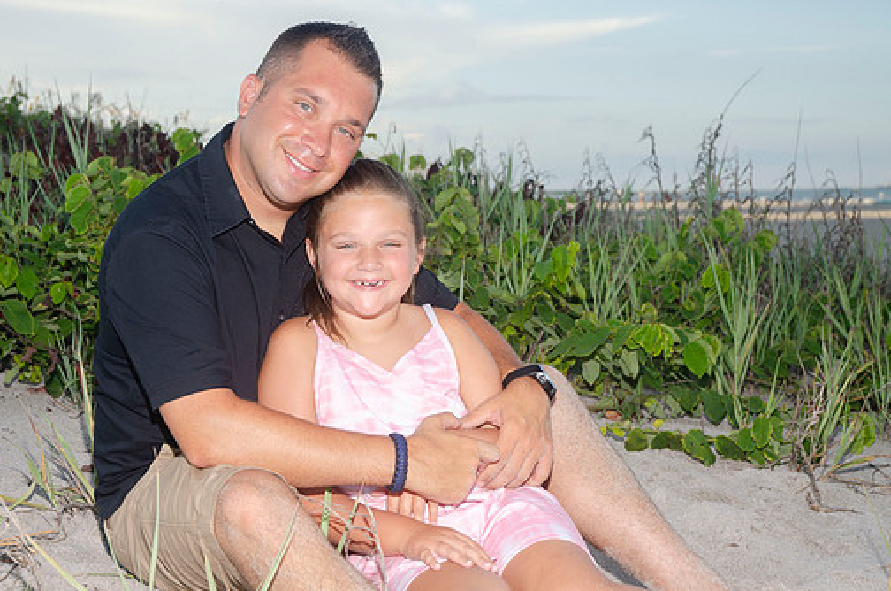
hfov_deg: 29.3
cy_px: 278
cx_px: 385
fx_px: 1704
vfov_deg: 19.7
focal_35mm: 69
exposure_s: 1/250
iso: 100
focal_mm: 40
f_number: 5.6
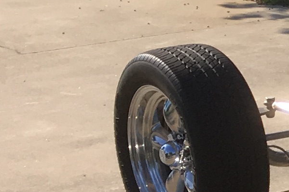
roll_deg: +0.5
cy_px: 51
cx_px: 864
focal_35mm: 203
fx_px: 1629
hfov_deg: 8.5
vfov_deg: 6.8
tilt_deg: -10.6
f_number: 2.2
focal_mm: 4.15
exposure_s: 1/999
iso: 25
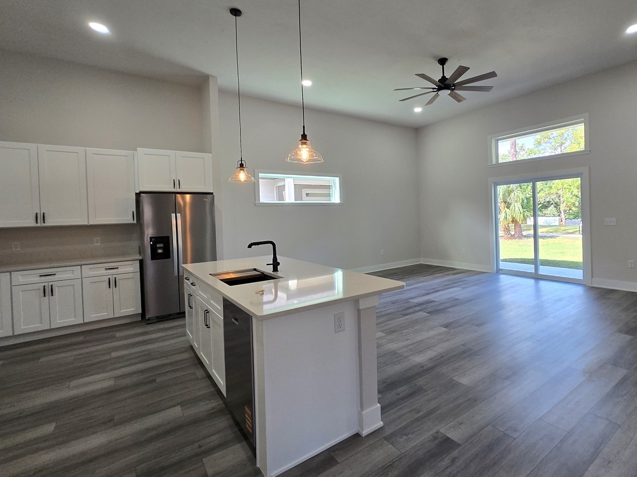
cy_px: 224
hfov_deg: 90.1
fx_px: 313
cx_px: 375
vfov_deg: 74.7
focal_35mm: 17
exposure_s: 1/60
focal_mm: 1.7
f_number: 2.2
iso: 64
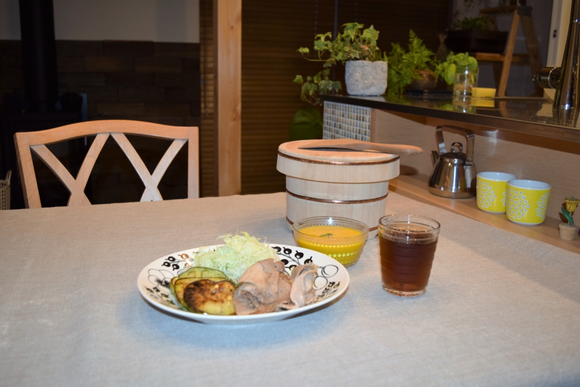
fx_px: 556
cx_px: 290
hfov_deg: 55.1
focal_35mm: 34
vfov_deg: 38.4
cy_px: 194
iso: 800
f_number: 4.5
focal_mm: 23
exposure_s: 1/80
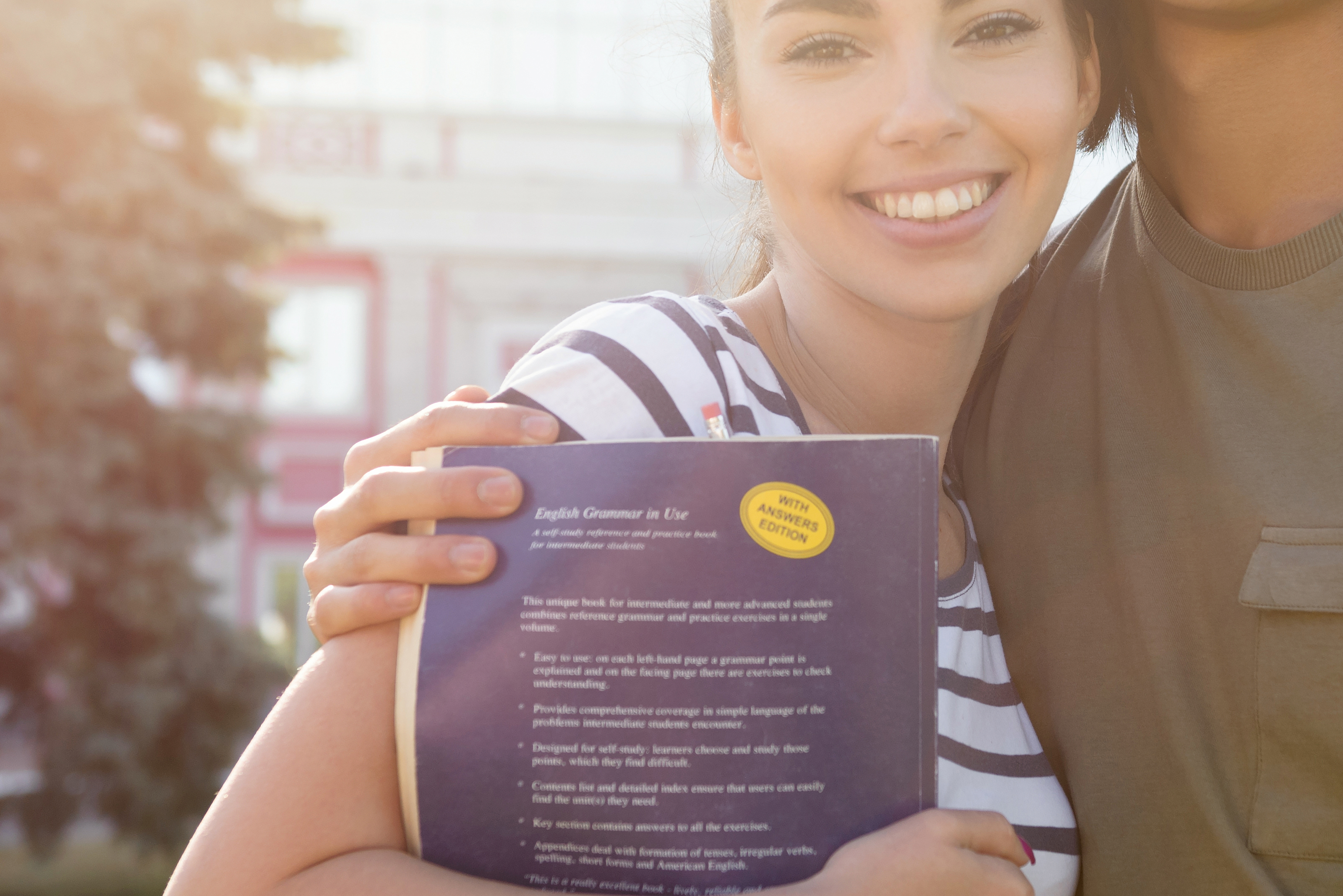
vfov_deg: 14.9
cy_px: 363
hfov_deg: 22.0
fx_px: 3433
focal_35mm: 92
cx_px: 919
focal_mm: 40
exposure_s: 1/320
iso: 200
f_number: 3.5
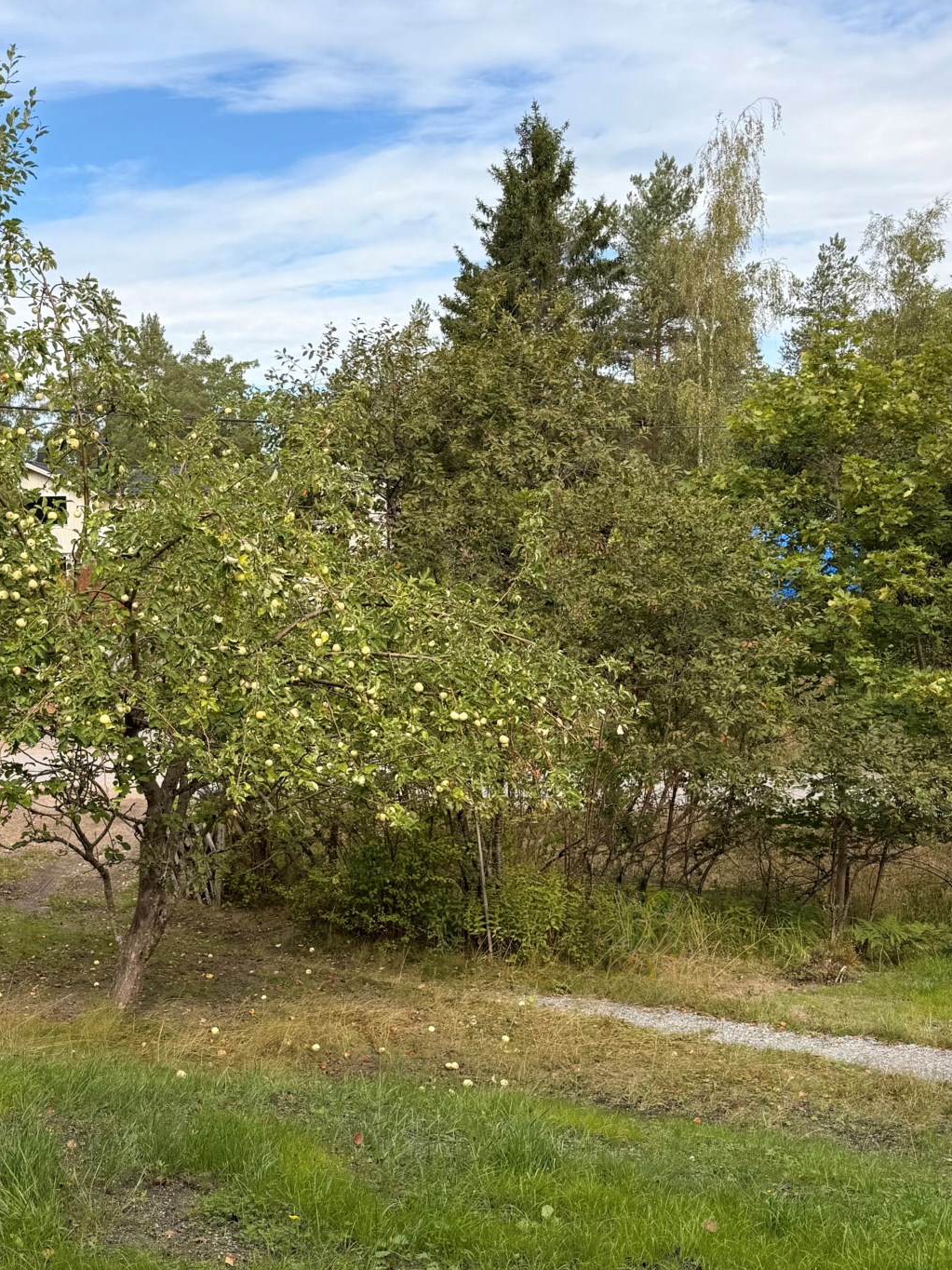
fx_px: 1393
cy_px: 690
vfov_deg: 48.9
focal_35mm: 38
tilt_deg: -5.8
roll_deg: +0.3
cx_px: 294
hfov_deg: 37.2
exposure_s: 1/2445
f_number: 1.78
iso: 80
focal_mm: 6.76
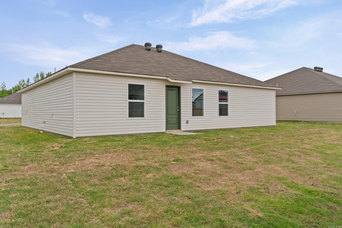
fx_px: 256
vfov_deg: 47.9
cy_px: 114
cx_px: 171
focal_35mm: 27
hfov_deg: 67.4
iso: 250
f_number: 9
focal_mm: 18
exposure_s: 1/80
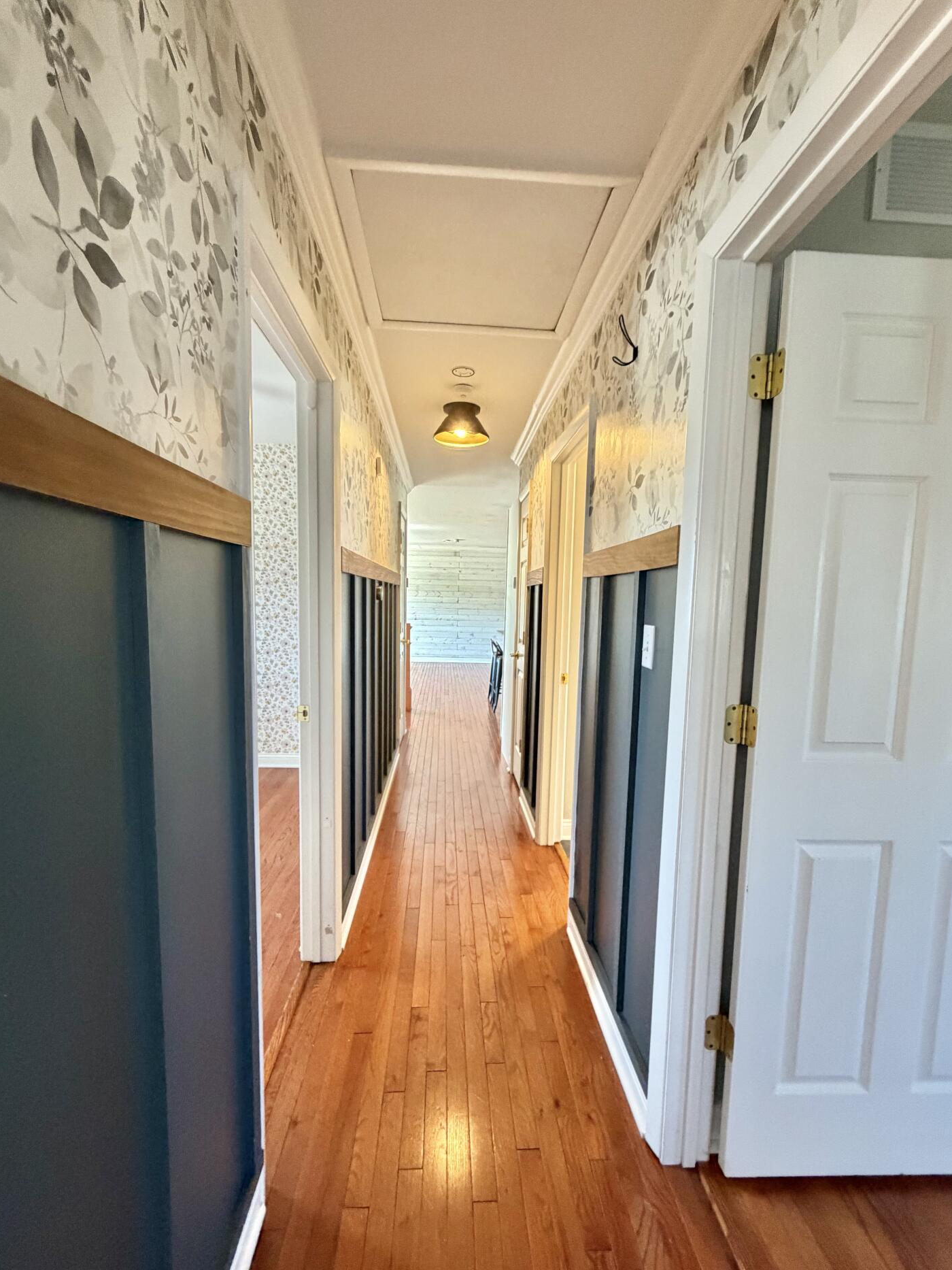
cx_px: 475
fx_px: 550
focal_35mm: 15
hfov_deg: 81.7
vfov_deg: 98.1
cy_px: 655
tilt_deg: -5.4
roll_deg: -0.6
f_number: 2.2
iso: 400
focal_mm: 2.22
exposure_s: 1/60
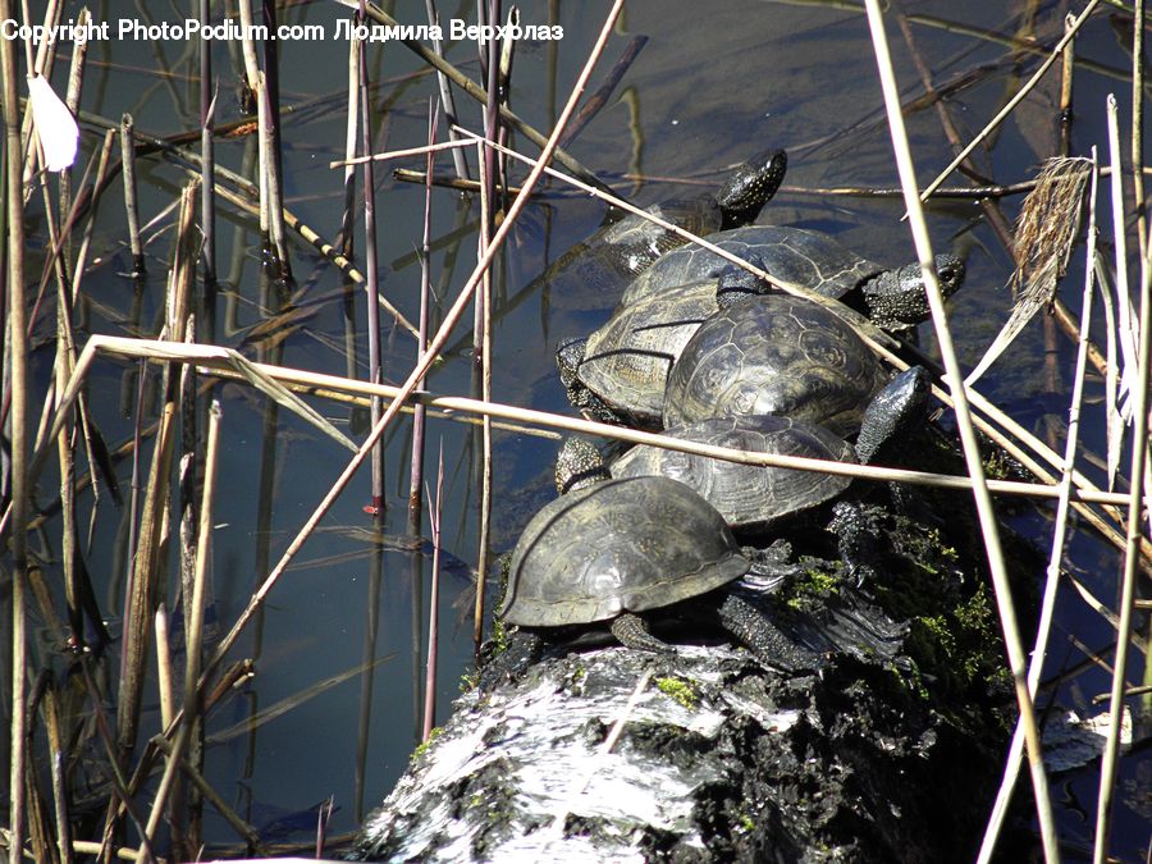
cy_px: 432
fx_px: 22497
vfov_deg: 2.2
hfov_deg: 2.9
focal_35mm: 676
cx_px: 576
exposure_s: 1/250
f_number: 5
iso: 125
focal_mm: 119.6
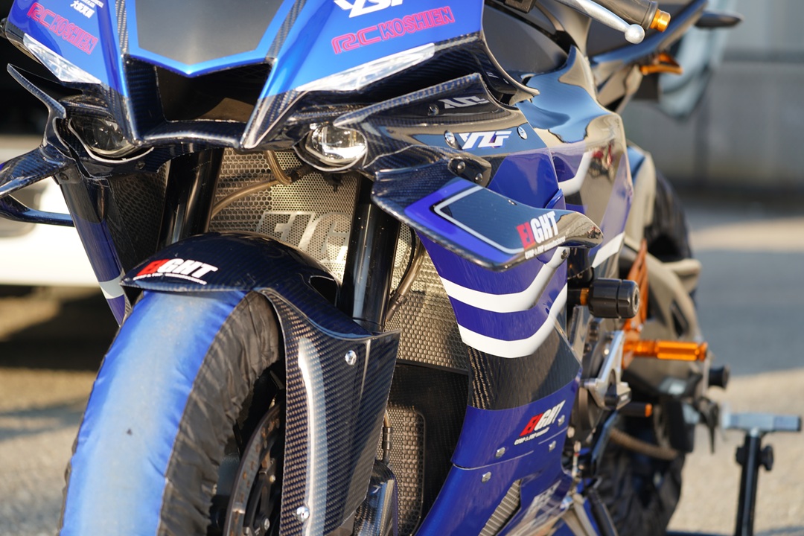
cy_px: 268
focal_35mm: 119
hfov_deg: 17.2
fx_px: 2657
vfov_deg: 11.5
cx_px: 402
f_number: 5
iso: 125
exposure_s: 1/125
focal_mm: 119
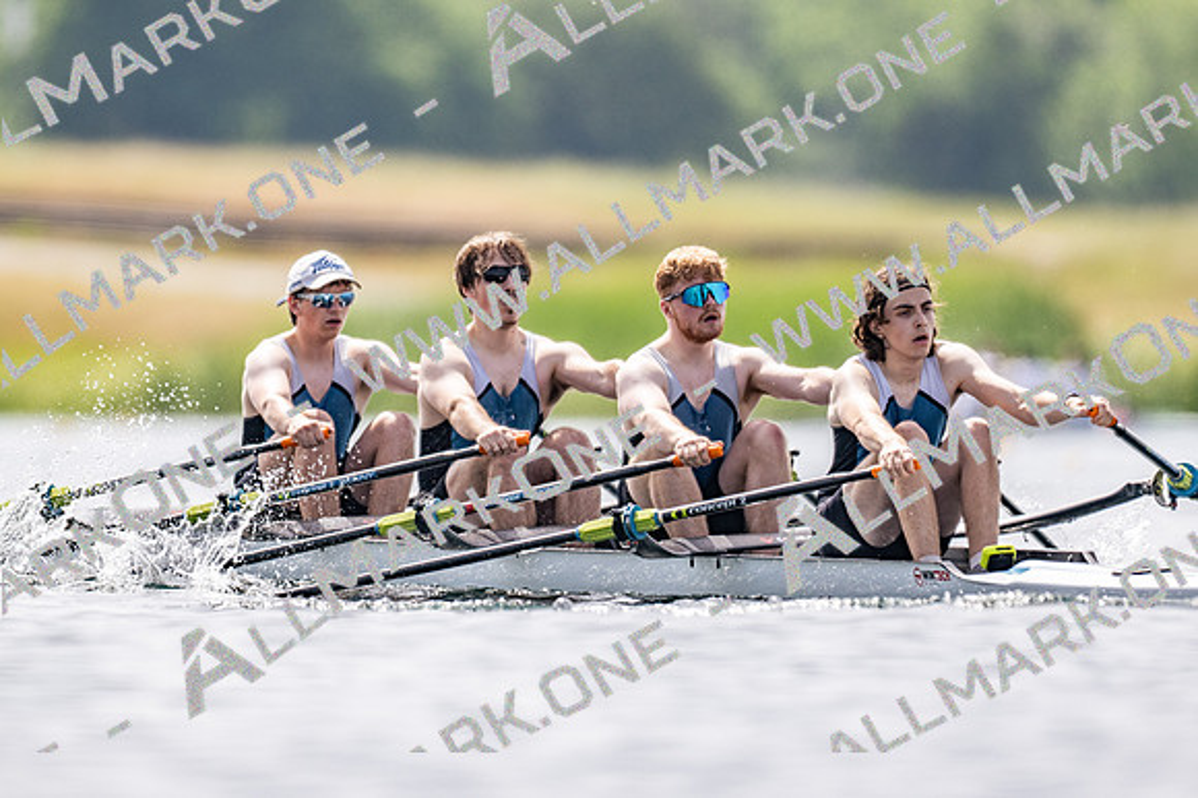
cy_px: 399
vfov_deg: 1.5
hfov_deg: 2.3
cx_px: 599
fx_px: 29932
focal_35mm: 900
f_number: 4
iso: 180
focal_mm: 600
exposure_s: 1/2500
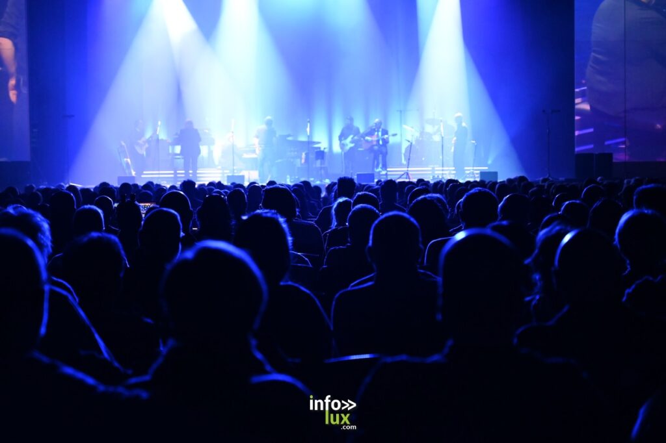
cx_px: 333
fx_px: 1295
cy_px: 222
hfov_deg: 28.9
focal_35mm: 70
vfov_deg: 19.4
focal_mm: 70
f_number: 4
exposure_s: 1/200
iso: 8000
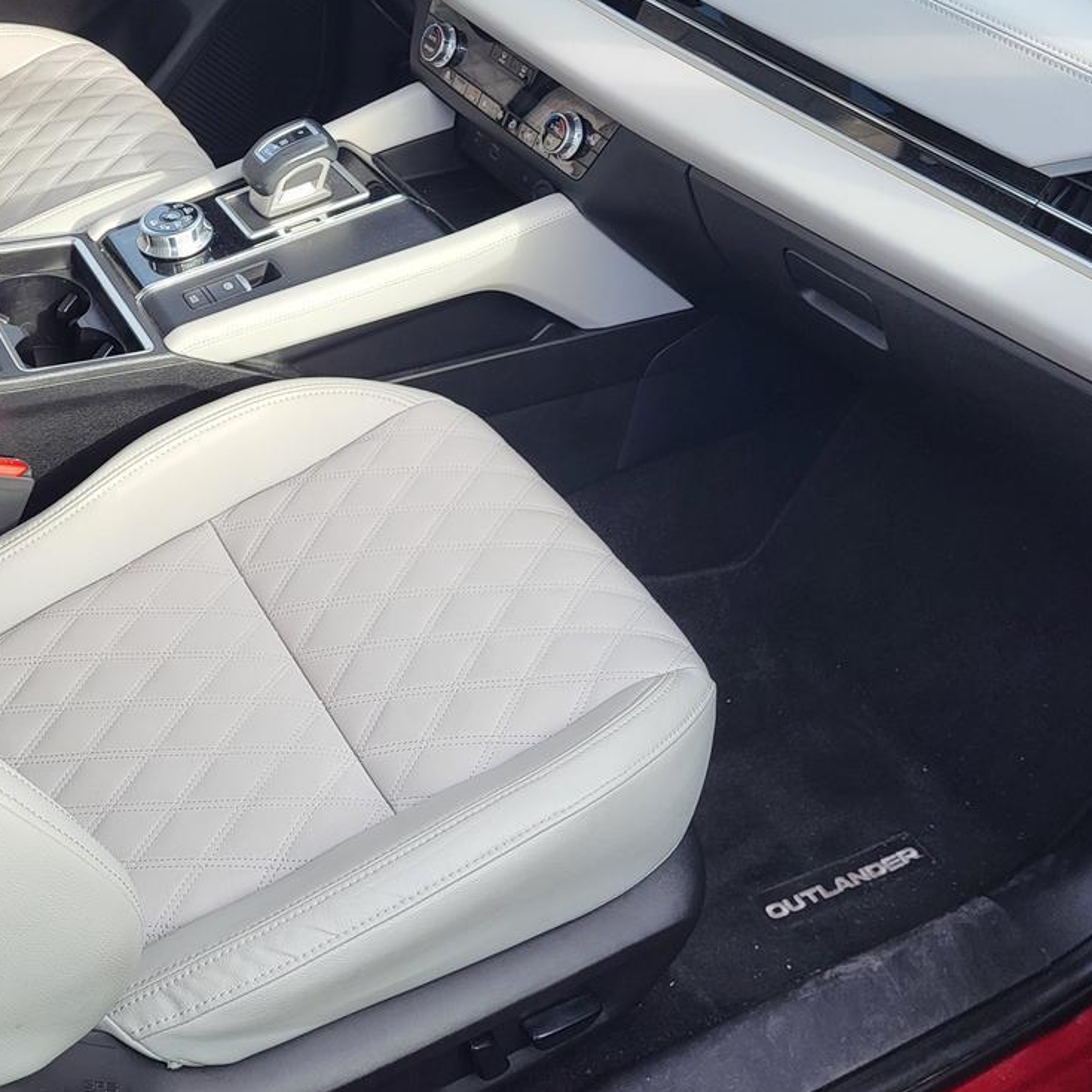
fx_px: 1428
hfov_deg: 41.4
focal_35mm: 40
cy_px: 431
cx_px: 385
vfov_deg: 41.6
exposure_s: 1/360
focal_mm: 5.4
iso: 40
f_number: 1.8
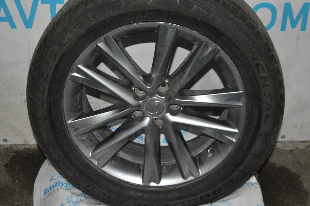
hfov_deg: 33.4
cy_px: 103
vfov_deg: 22.6
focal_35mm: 60
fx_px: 516
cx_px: 155
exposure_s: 1/60
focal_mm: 40
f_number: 4.8
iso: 3200
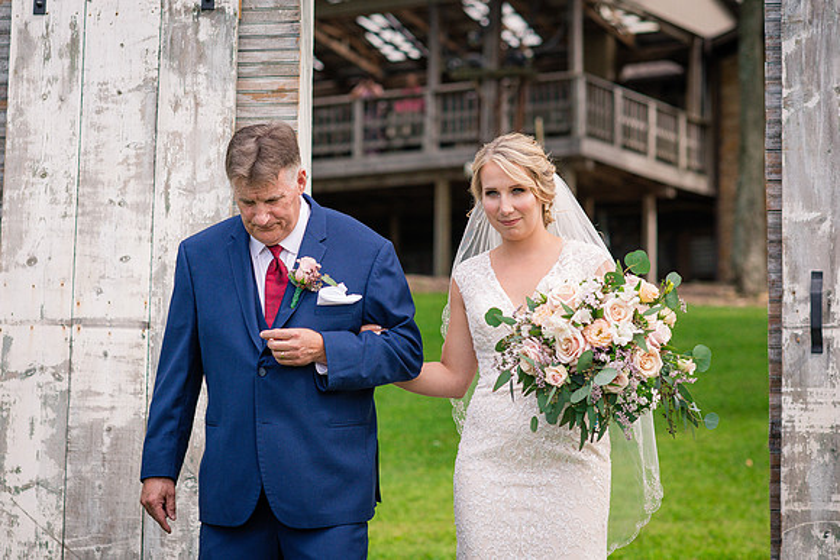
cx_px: 342
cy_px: 228
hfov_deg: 20.2
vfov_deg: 13.6
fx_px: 2351
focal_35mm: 101
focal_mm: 85
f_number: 3.2
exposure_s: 1/2500
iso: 500
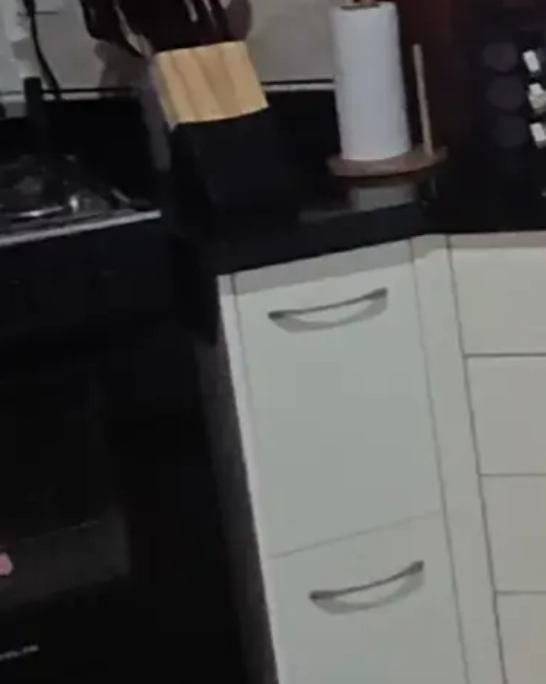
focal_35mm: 109
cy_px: 139
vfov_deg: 17.5
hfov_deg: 12.5
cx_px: 1079
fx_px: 2203
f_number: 2.2
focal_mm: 1.65
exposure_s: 1/30
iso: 320
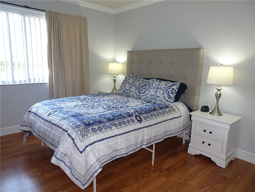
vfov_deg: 56.8
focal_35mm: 24
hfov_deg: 71.6
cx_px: 128
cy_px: 96
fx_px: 177
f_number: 3.5
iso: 200
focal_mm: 4.1
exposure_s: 1/30
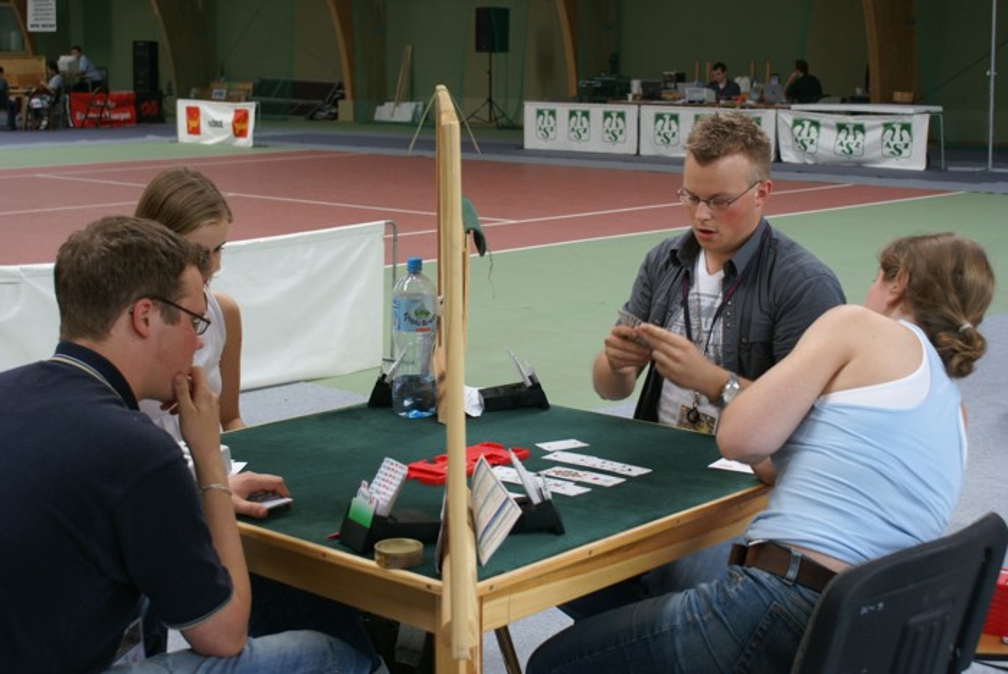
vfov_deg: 25.8
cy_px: 337
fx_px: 1471
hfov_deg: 37.8
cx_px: 504
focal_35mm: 52
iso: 200
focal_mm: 35
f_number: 5.6
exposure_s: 1/25
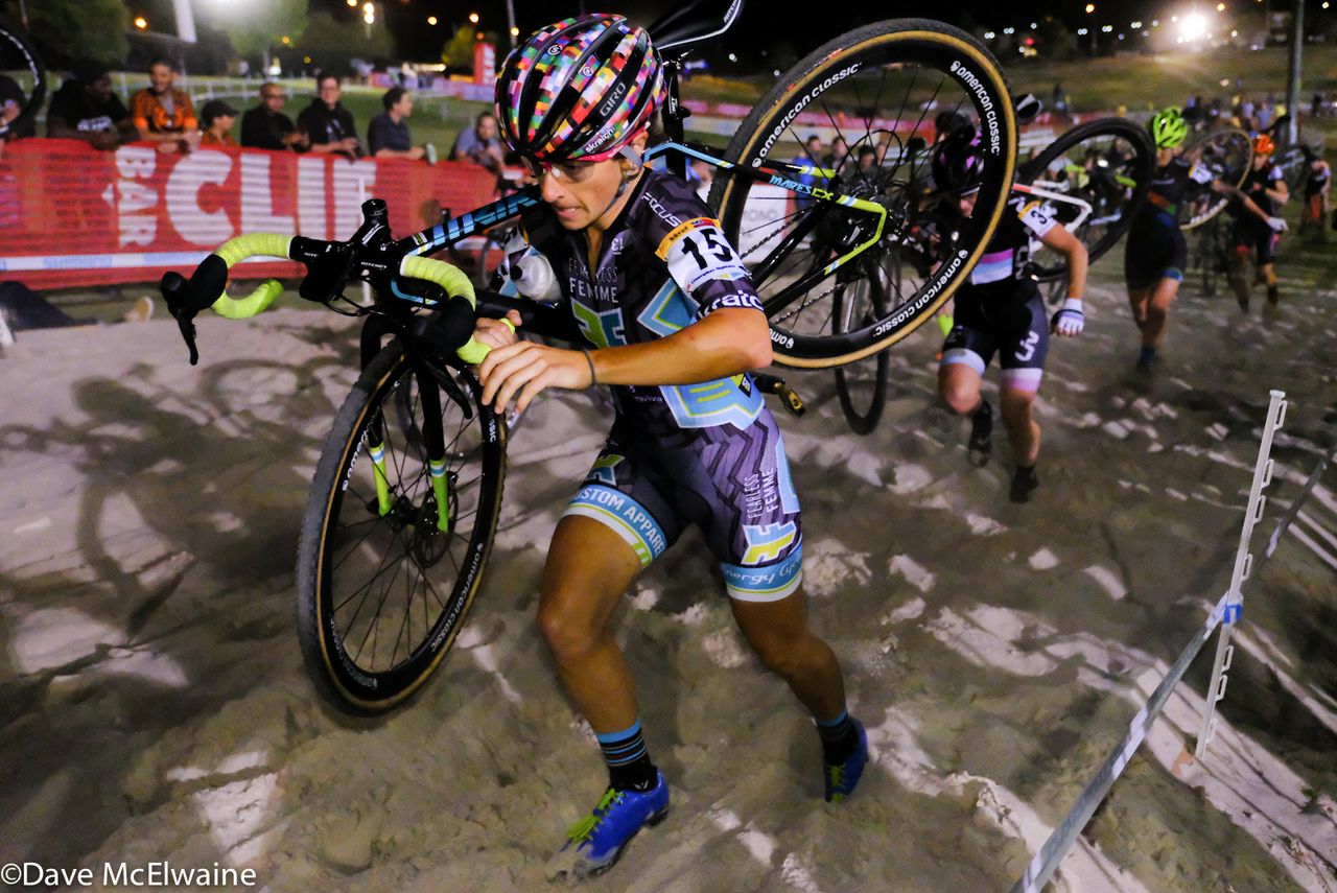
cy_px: 446
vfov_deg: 41.2
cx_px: 668
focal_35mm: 32
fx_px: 1189
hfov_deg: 58.7
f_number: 2.8
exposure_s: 1/1600
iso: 12800
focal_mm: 21.3
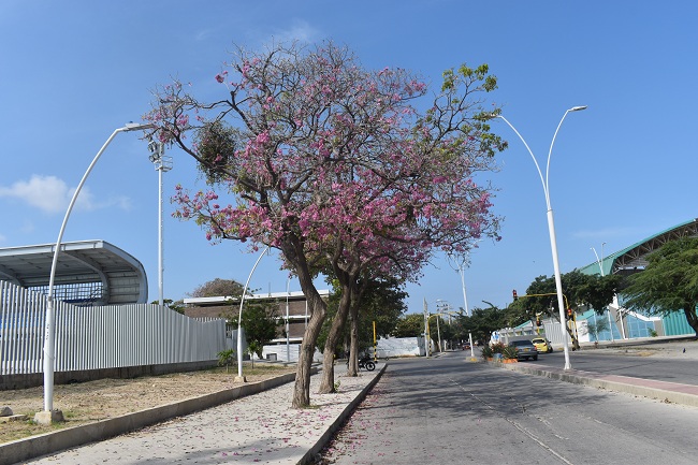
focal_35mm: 27
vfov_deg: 47.9
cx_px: 349
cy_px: 232
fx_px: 523
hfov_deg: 67.4
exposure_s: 1/400
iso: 200
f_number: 10
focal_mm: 18
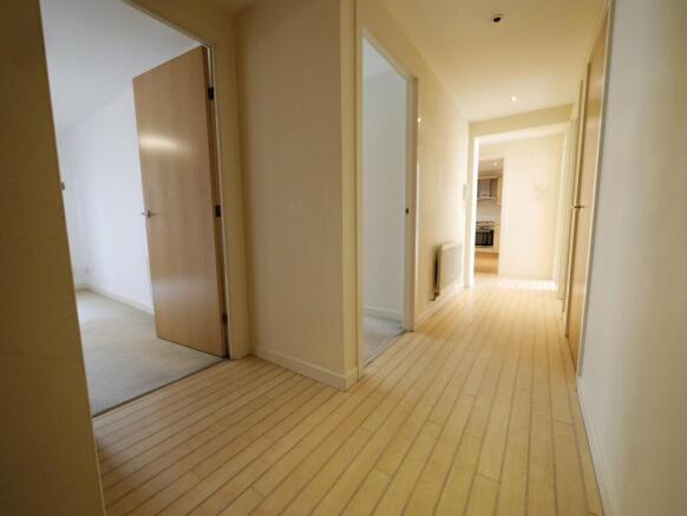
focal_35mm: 14
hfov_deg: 102.0
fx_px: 278
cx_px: 344
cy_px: 258
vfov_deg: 85.7
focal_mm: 7
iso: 2500
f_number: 4
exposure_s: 1/60
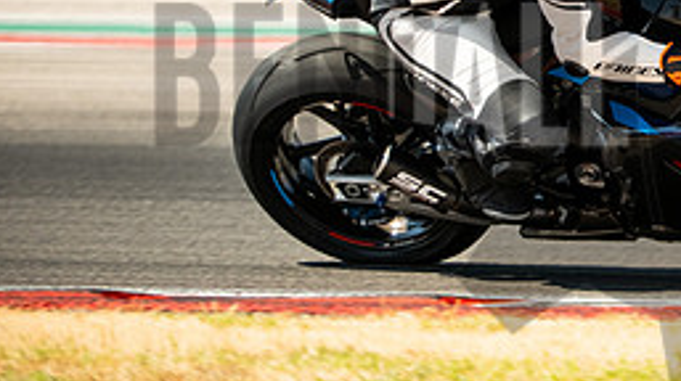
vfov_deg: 1.2
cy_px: 78
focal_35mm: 995
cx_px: 713
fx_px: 17950
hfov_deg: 2.2
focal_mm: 280
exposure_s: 1/2000
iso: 320
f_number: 2.8
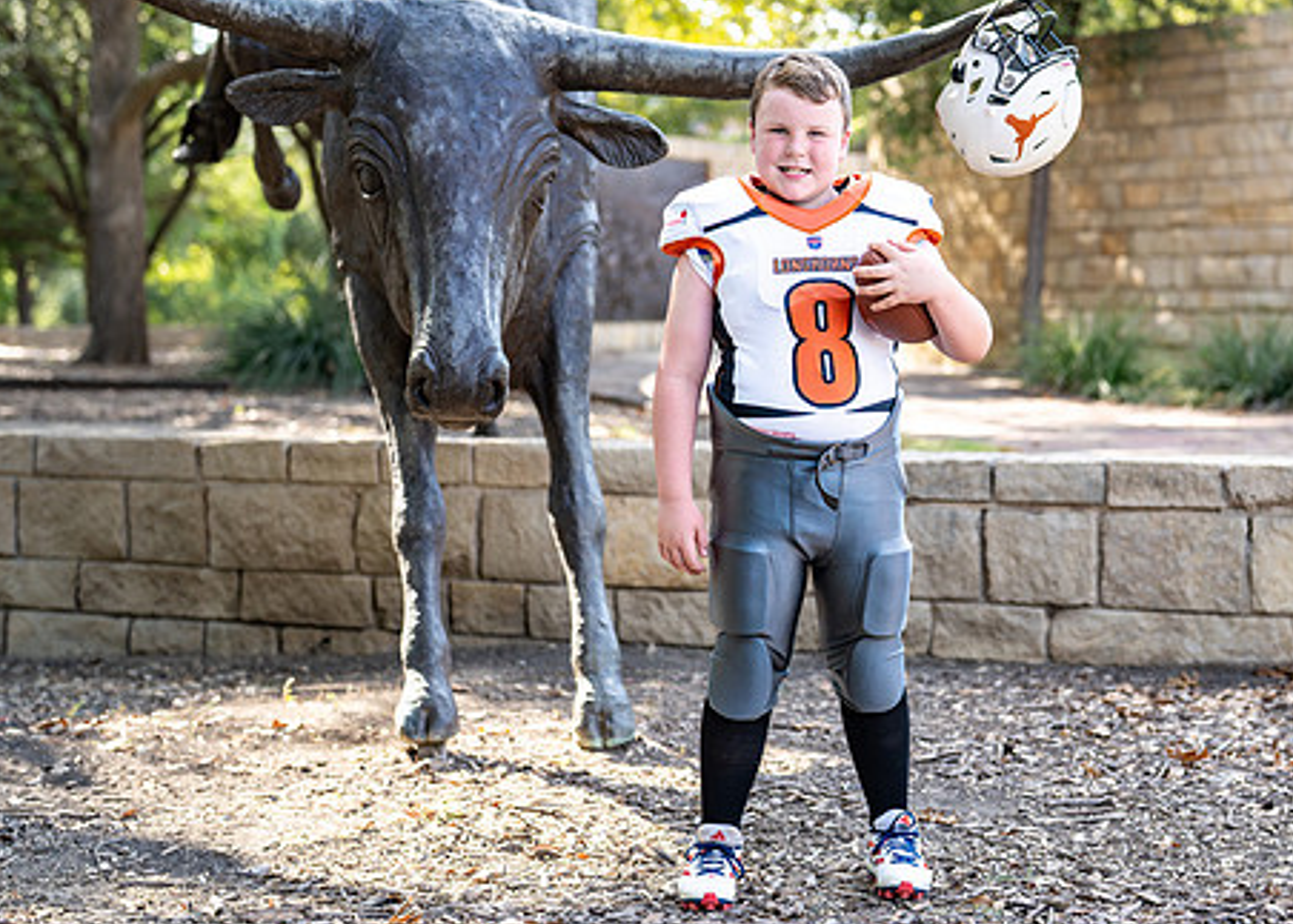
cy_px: 426
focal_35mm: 72
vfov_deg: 19.8
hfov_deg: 27.3
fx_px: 2644
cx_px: 836
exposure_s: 1/1000
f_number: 2.2
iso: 250
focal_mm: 50
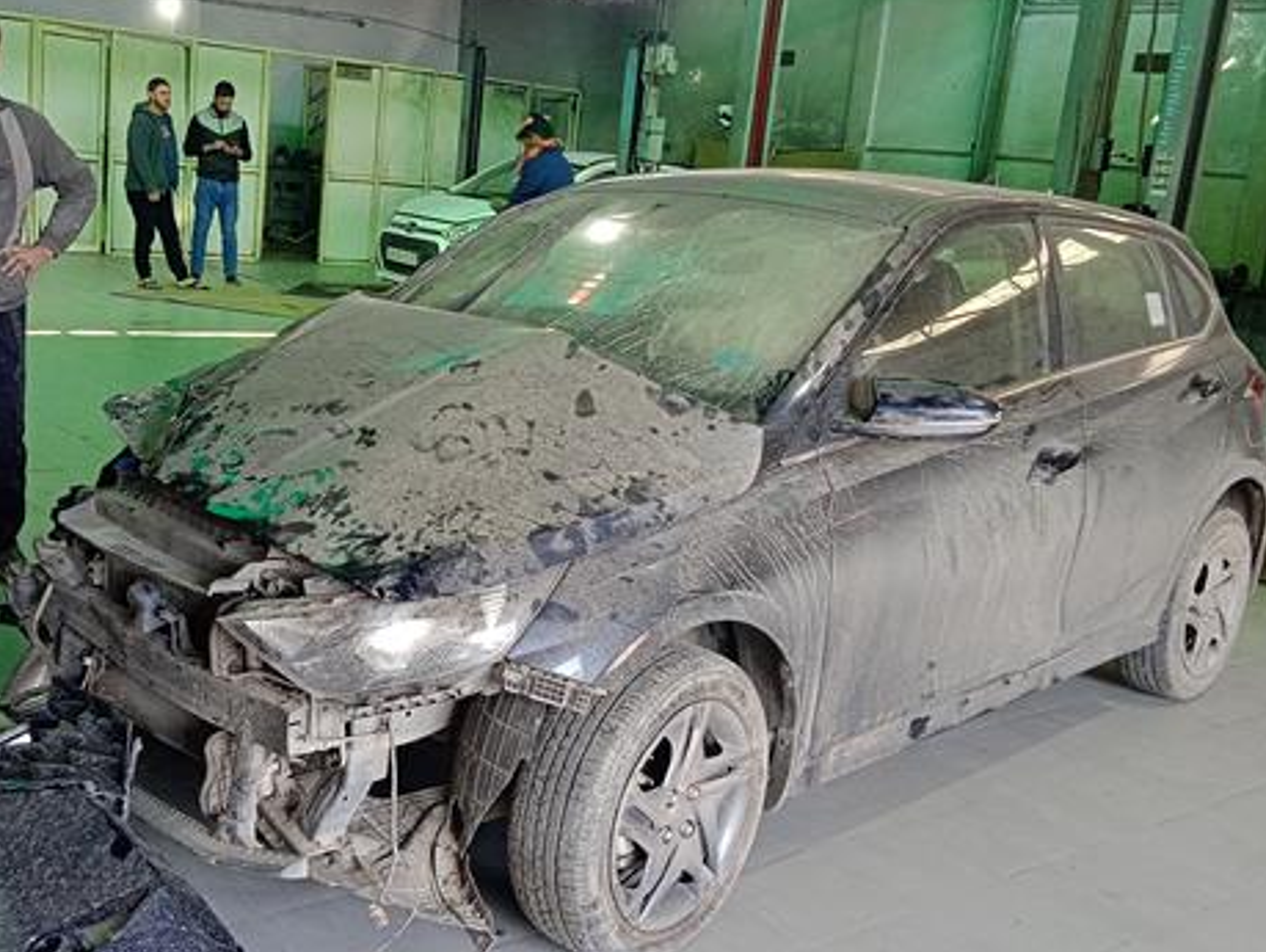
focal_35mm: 39
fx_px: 1427
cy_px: 513
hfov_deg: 47.6
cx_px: 524
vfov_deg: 36.8
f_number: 2.2
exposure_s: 1/33.3
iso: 233
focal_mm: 3.43
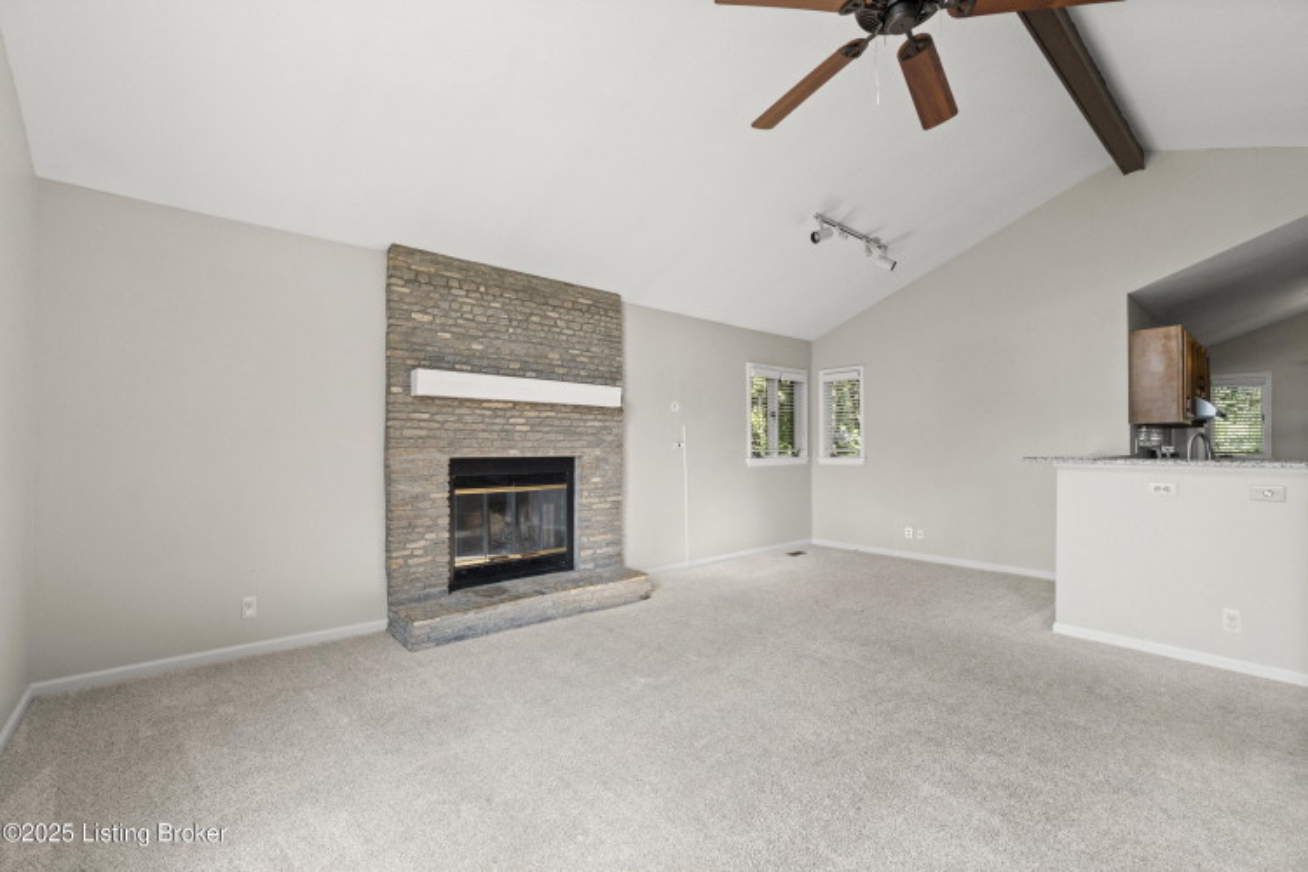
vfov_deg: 77.3
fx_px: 545
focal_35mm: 15
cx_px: 654
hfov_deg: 100.4
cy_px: 436
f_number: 8
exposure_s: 1/60
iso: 400
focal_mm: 10
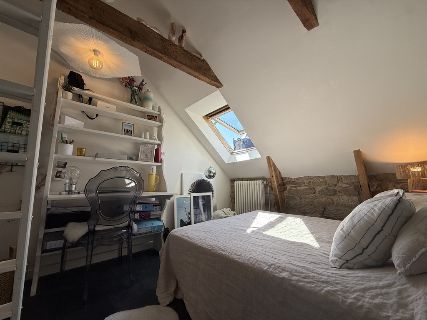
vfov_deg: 85.7
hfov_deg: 102.1
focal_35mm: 14
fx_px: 173
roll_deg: -0.1
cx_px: 214
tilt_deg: +8.8
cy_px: 160
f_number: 2.2
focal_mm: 2.22
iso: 64
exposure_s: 1/300
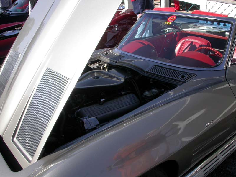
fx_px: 259
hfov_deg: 49.0
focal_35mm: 38
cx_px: 118
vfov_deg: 37.7
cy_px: 88
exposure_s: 1/309
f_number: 6.7
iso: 100
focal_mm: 7.85
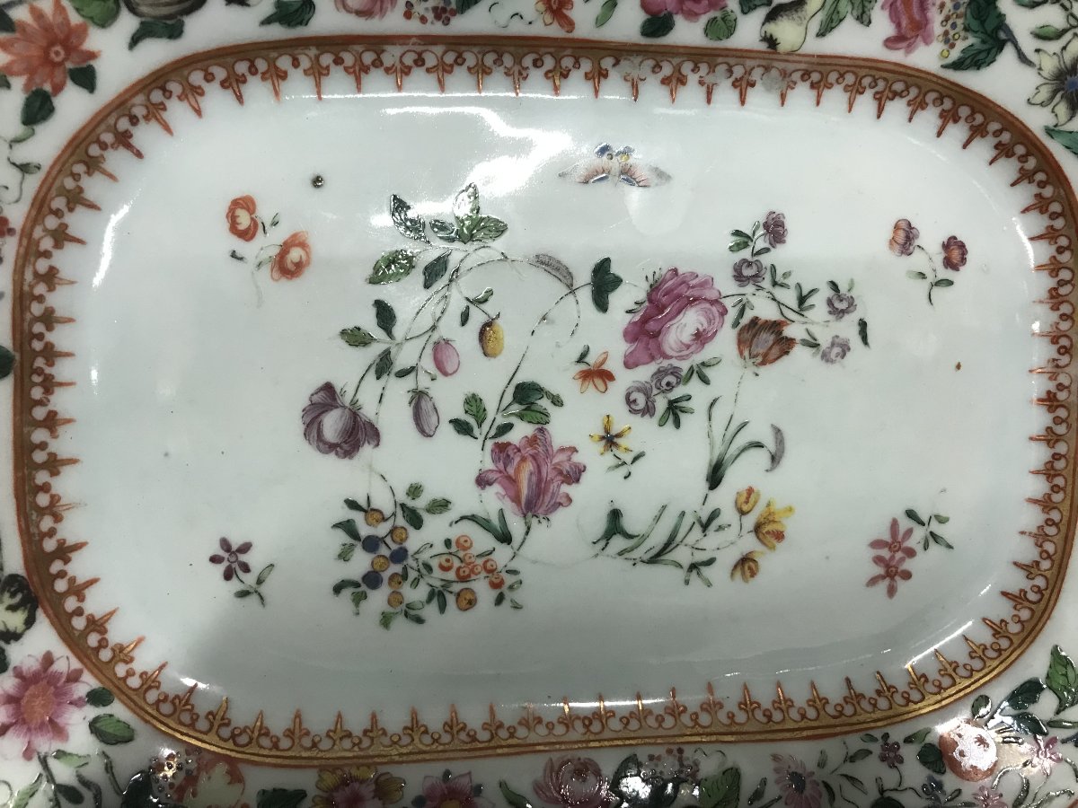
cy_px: 404
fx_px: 872
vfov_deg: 49.7
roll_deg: -4.6
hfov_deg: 63.4
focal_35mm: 28
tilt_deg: -18.5
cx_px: 539
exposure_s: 1/17
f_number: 1.8
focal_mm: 3.99
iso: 40
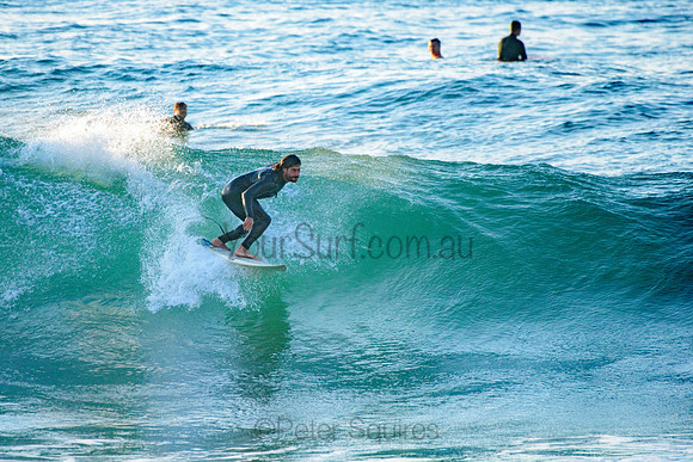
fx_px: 11782
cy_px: 211
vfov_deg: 2.2
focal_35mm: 612
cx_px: 269
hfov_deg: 3.4
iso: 450
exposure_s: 1/2000
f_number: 5.6
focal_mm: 500
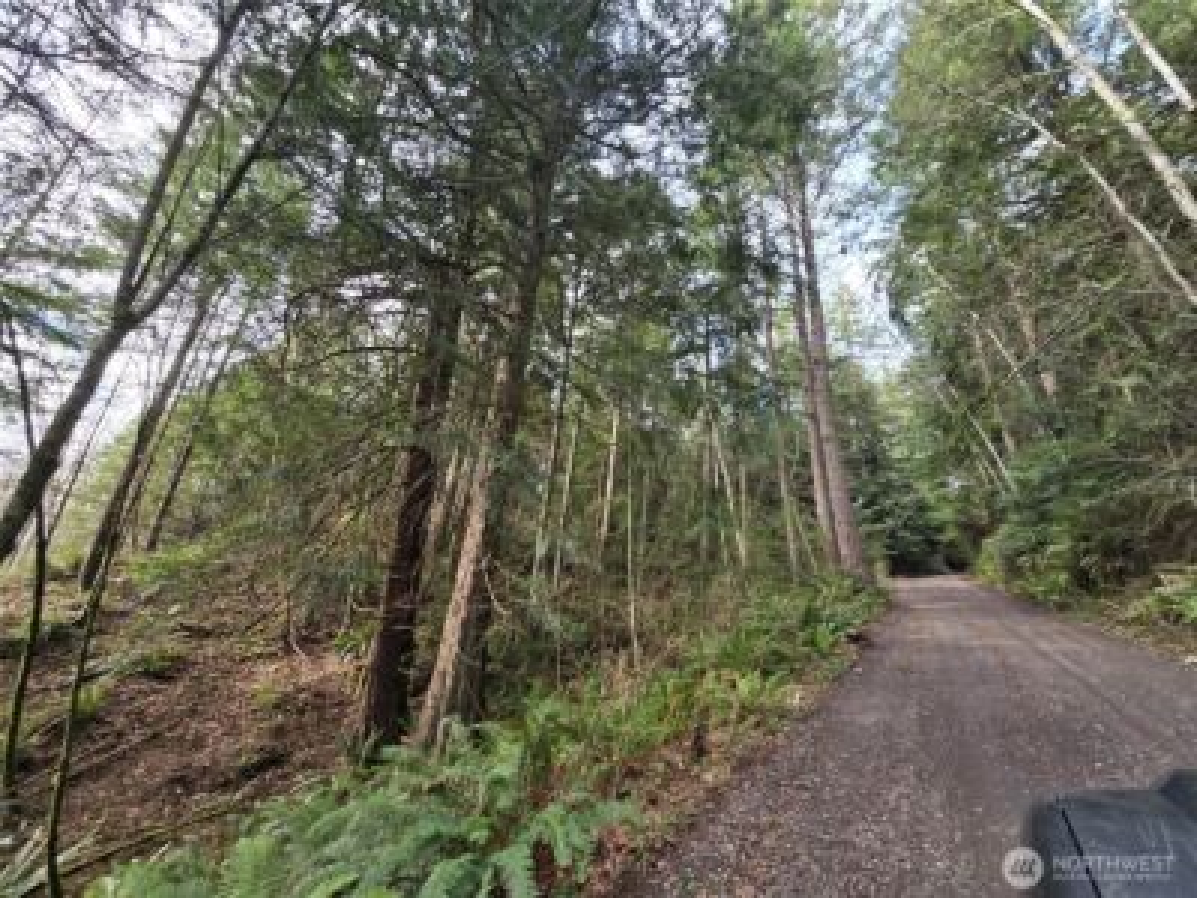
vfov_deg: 89.9
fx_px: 450
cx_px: 598
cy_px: 449
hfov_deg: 106.2
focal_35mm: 13
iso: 64
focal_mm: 2.2
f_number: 2.2
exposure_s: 1/120
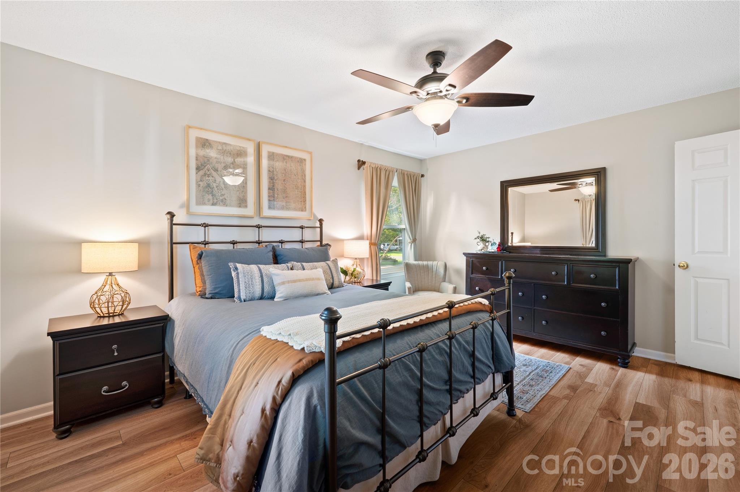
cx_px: 370
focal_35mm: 15
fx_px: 308
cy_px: 246
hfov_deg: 100.4
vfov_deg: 77.2
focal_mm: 15
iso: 200
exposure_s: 4
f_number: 8
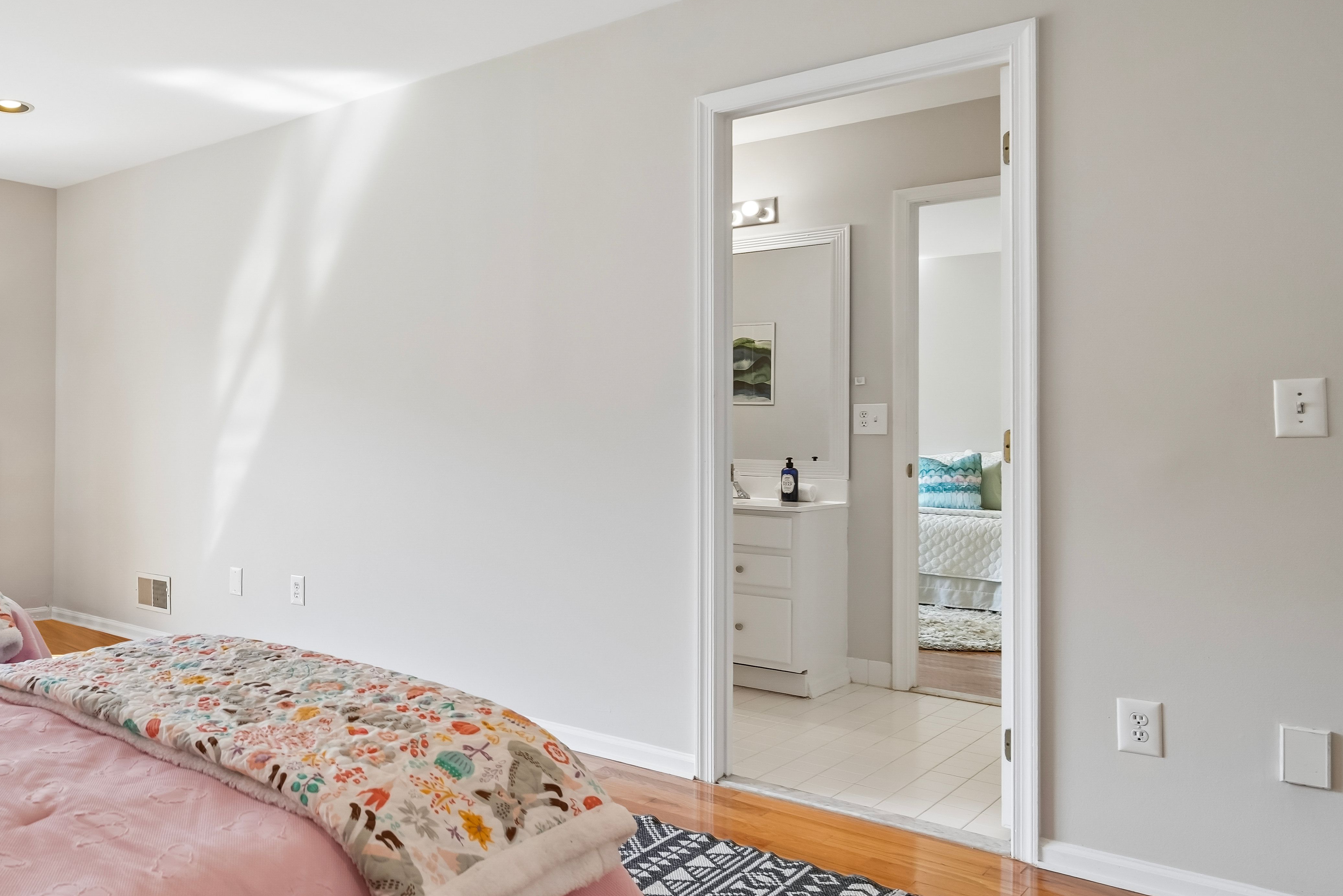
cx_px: 264
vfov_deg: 47.9
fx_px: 1007
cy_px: 461
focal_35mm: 27
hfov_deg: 61.7
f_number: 8
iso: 400
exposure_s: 1/60
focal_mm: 16
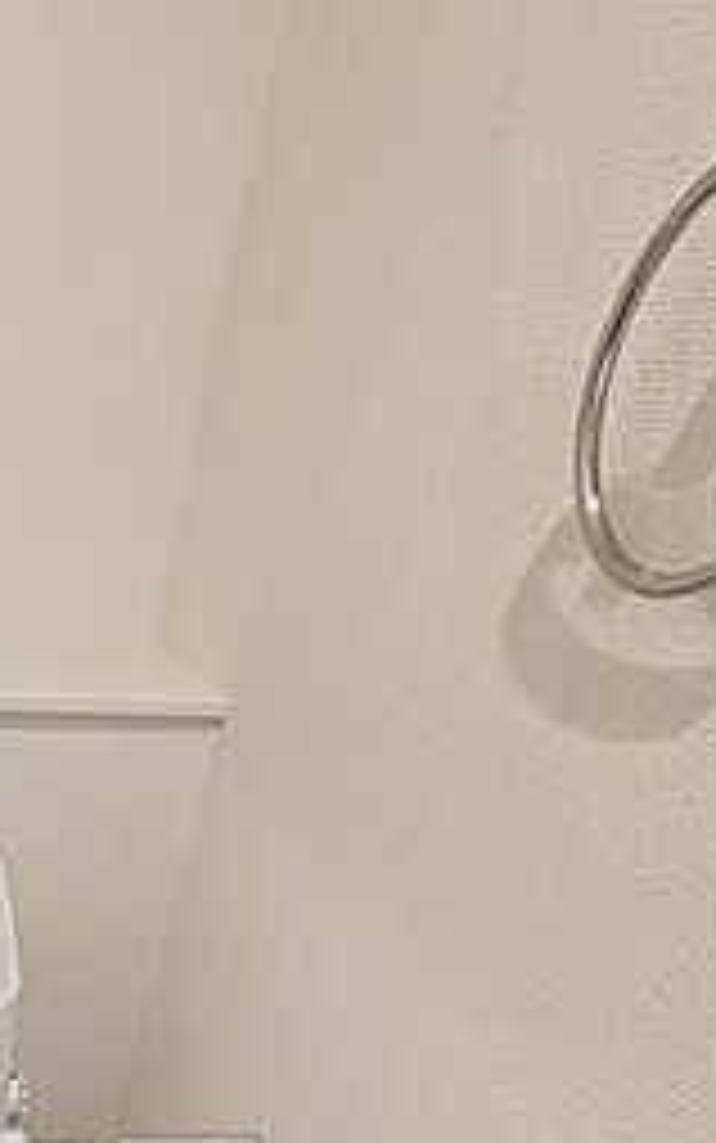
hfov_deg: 29.8
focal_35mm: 35
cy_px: 1206
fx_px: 1092
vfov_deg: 44.6
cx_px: -189
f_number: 2.2
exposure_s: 1/100
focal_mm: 1.83
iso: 348
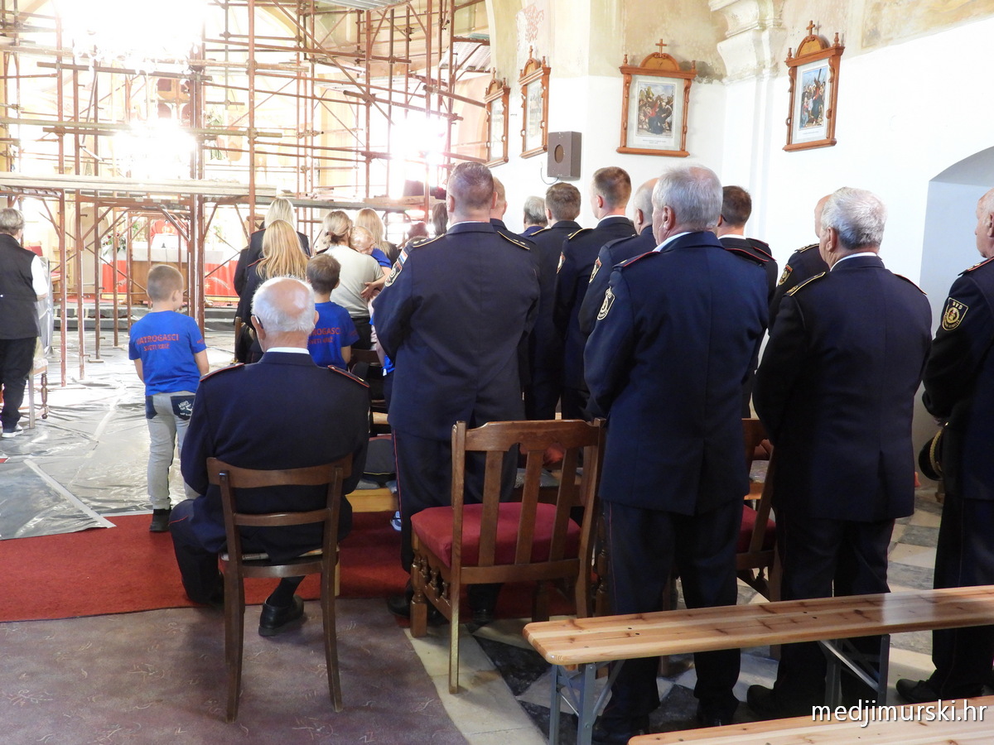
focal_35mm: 35
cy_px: 372
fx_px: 1005
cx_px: 497
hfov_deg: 52.6
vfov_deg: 40.7
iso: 640
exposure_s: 1/8
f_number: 3.2
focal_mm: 6.3
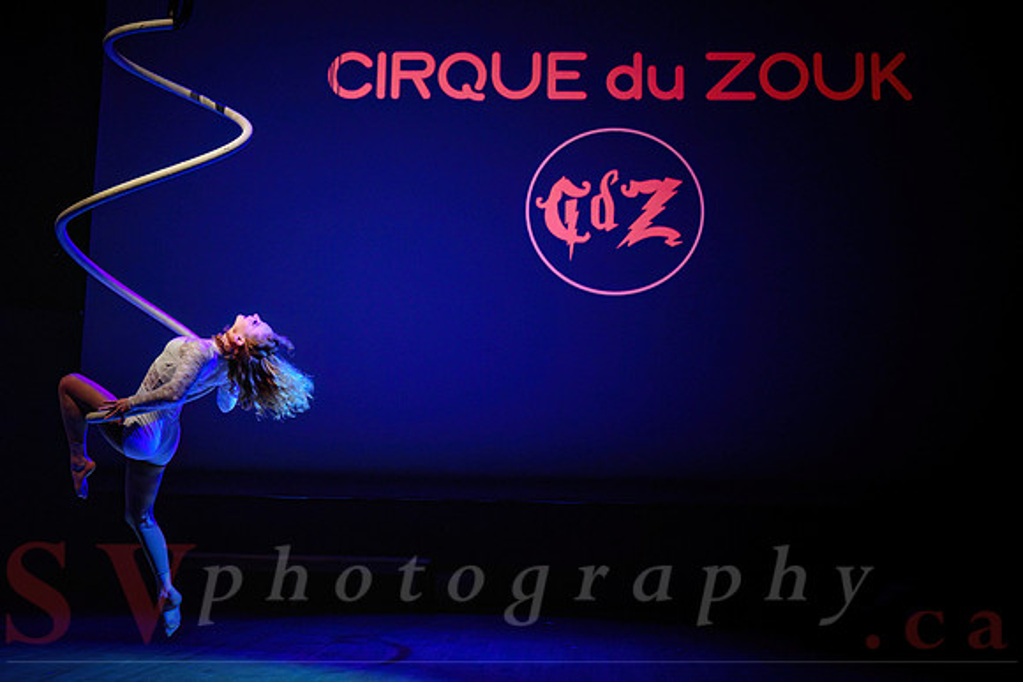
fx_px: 1348
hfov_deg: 41.5
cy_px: 247
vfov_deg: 28.3
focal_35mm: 47
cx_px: 511
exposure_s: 1/160
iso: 1600
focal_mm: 37
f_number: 3.2
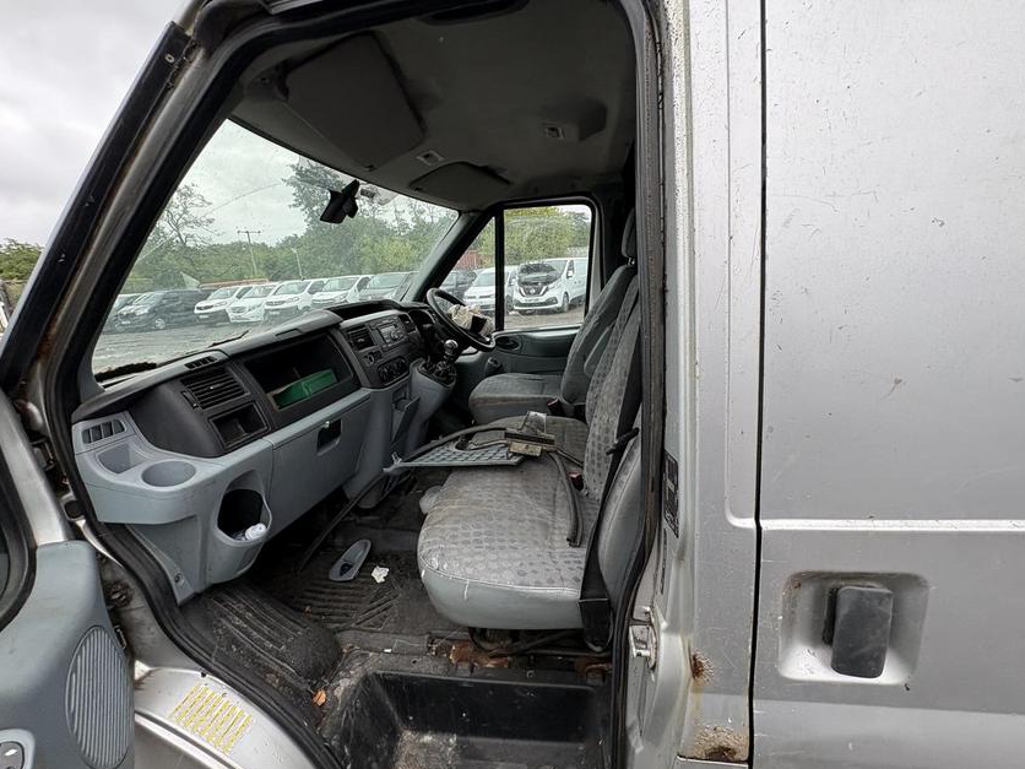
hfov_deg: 98.1
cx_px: 527
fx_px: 444
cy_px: 392
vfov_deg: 81.7
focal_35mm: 15
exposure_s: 1/224
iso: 50
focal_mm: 2.22
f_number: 2.2
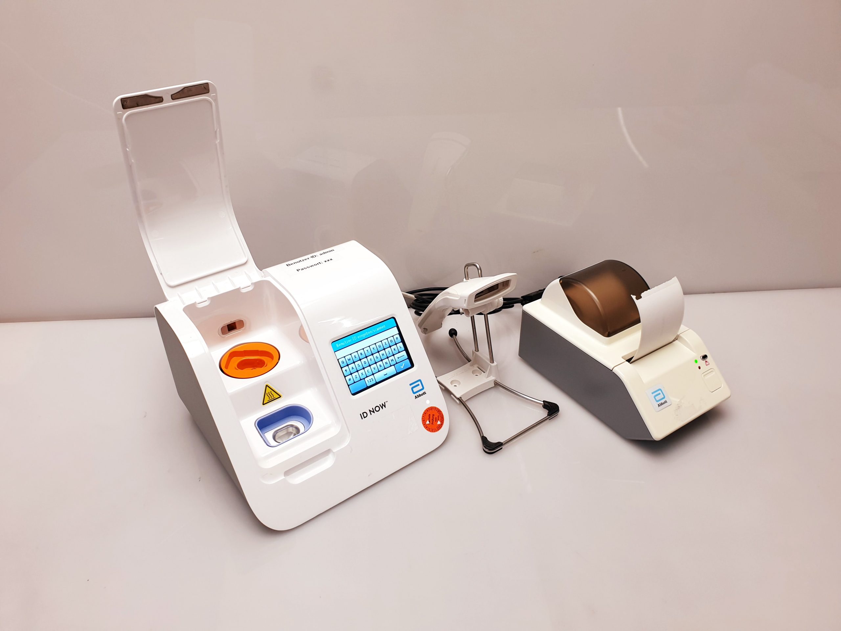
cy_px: 316
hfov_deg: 67.3
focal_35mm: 26
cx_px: 420
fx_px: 632
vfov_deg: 53.1
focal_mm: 4.3
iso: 80
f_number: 2.4
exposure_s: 1/100
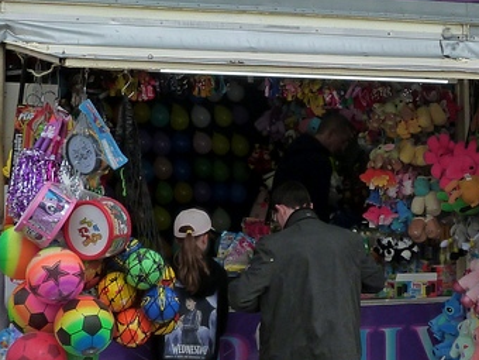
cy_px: 95
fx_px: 1342
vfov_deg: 15.2
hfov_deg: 20.1
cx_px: 366
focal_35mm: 97
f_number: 5.6
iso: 160
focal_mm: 5.8
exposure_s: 1/320
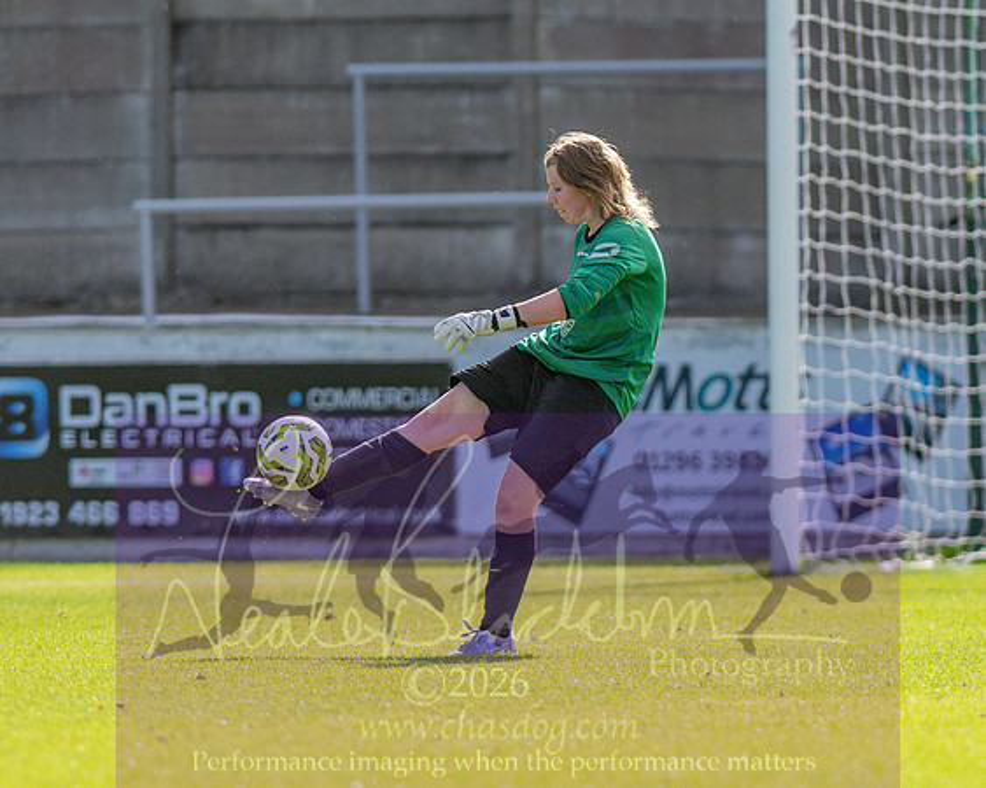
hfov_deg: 2.5
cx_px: 553
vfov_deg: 2.0
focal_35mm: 774
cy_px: 387
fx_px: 22571
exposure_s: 1/3200
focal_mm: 300
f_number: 2.8
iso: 200
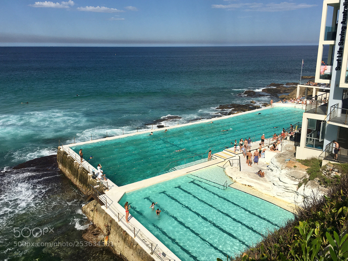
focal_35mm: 29
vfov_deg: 48.2
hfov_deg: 61.7
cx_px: 174
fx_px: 292
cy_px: 130
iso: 25
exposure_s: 1/3846
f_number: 2.2
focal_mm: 4.15
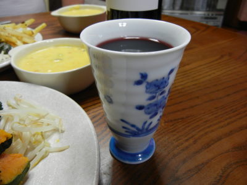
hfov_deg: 60.0
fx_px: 214
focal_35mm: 30
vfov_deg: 46.8
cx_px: 124
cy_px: 92
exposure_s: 1/30
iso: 301
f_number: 3.5
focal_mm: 5.4
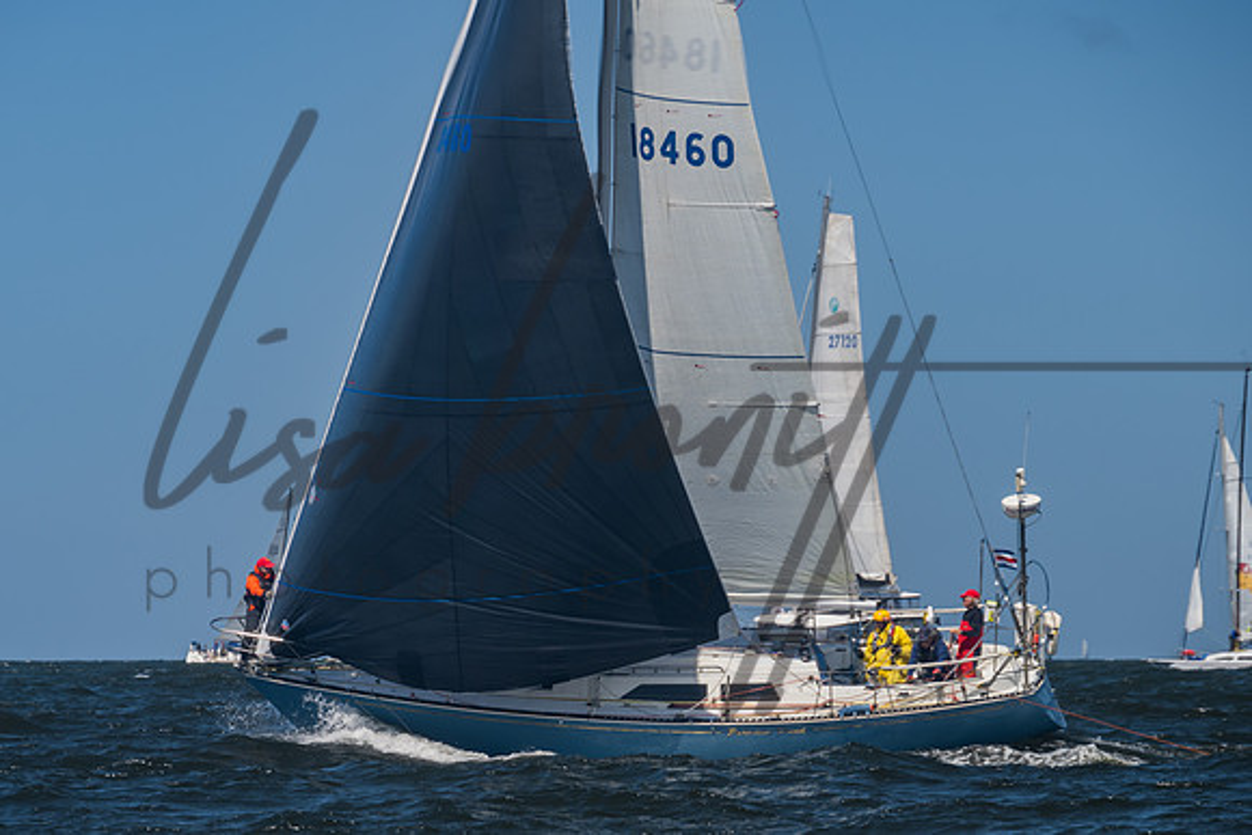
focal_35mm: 241
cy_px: 600
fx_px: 8389
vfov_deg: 5.7
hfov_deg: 8.5
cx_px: 540
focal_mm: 165
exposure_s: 1/250
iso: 100
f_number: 6.3
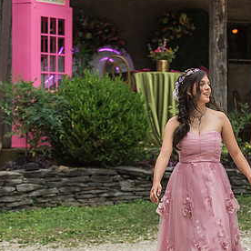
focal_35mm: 133
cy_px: 160
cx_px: 233
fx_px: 1091
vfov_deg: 13.1
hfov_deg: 13.0
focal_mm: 70
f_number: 3.2
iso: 640
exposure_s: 1/2500
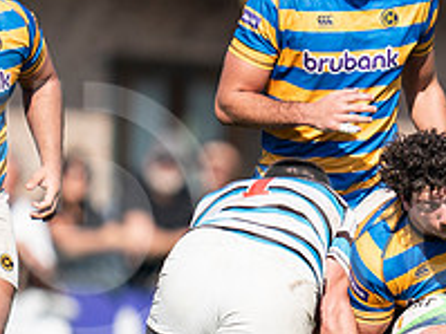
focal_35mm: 1609
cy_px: 245
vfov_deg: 0.9
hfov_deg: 1.2
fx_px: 20718
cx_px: 508
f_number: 2.8
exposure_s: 1/1250
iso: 100
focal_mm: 400
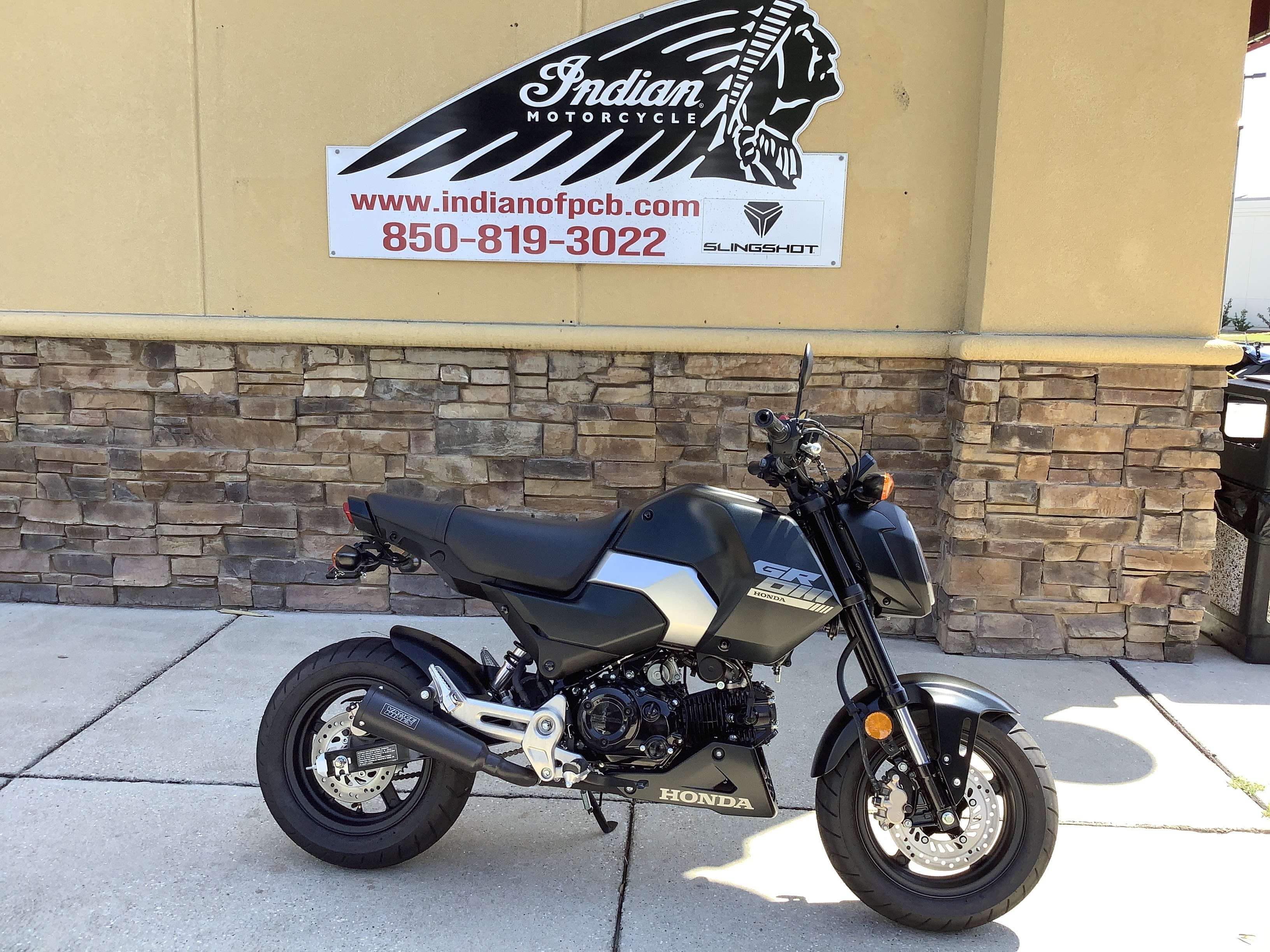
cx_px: 635
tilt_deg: -9.7
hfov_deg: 58.4
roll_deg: -0.8
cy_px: 476
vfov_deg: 45.4
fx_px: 1137
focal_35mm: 31
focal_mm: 3.3
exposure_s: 1/317
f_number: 2.4
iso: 25
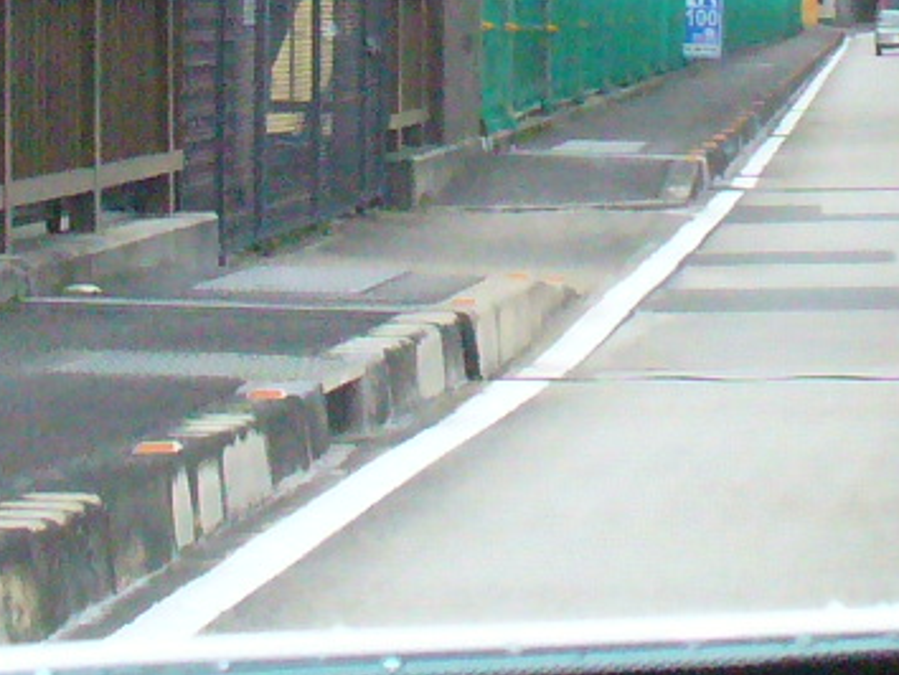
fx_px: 4340
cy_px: -477
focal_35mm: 167
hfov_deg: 11.7
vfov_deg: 8.6
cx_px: 889
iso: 400
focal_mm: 6.1
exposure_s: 1/320
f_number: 2.8
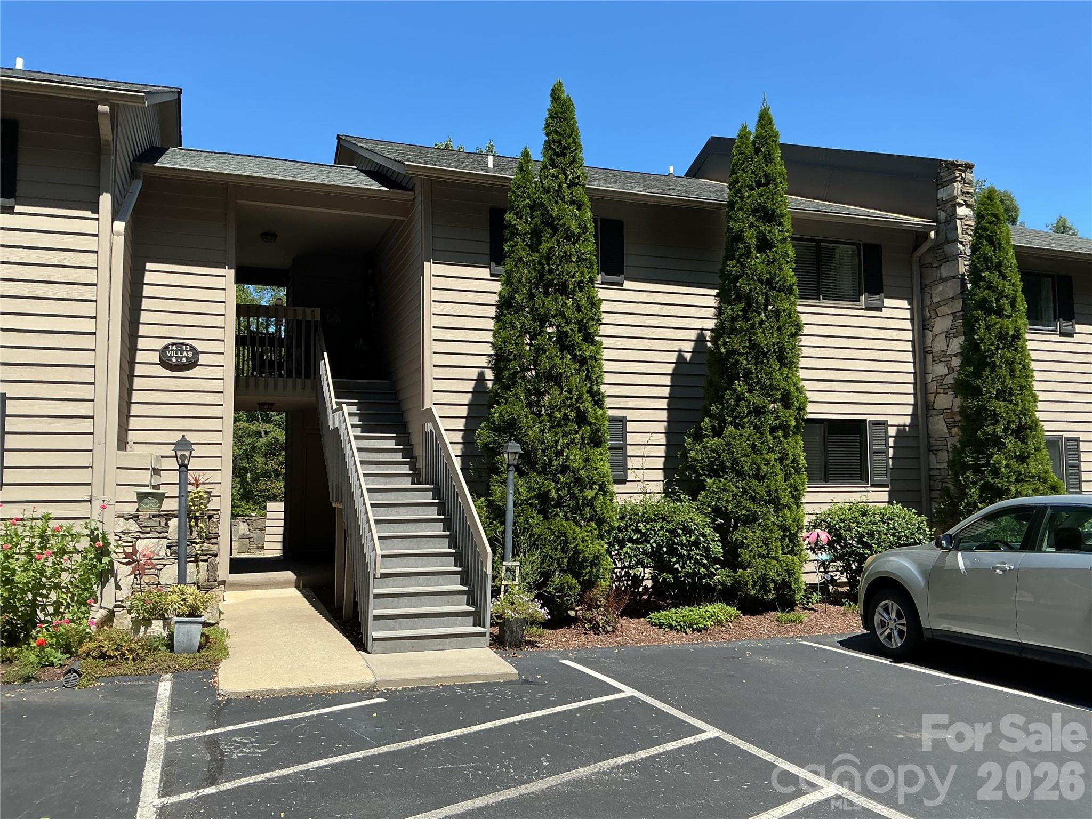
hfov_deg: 61.7
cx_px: 546
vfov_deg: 48.2
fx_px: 915
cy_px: 410
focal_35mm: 29
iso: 25
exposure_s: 1/1121
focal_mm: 3
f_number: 1.8
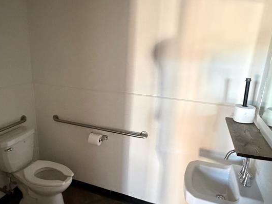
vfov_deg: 51.3
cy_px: 106
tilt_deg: -17.2
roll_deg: -2.4
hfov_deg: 65.2
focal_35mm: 27
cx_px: 125
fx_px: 212
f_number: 2.2
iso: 1250
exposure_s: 1/60
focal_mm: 2.22
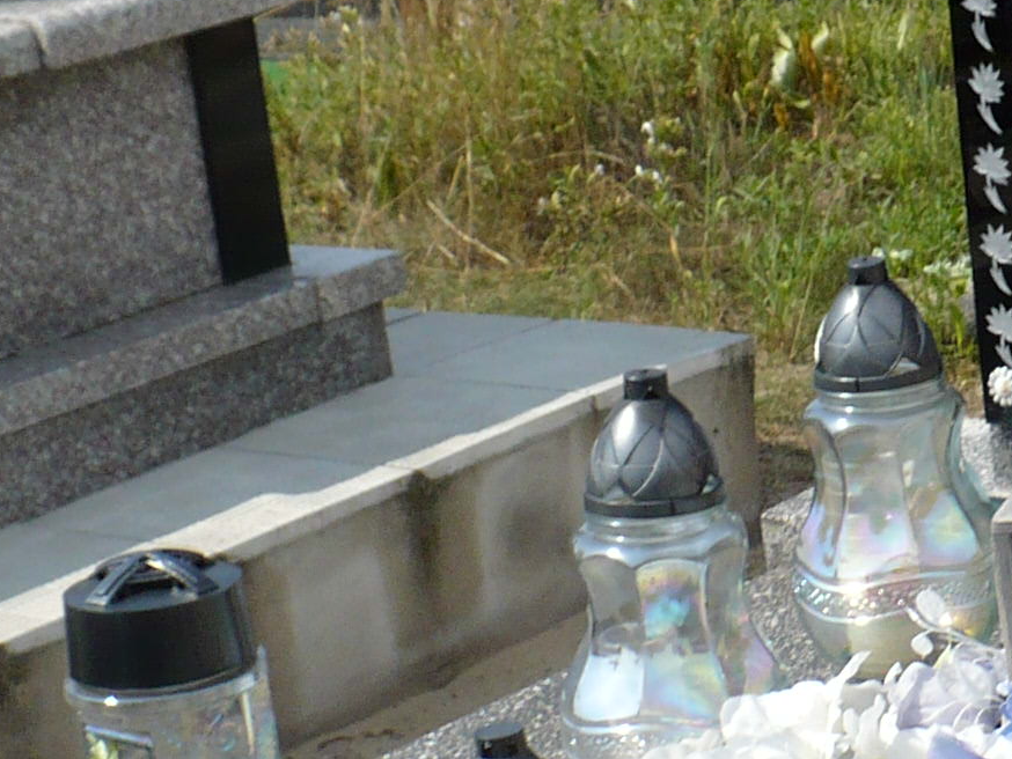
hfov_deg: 14.4
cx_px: 1363
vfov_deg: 11.2
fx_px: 3802
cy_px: 890
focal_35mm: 130
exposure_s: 1/200
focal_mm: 6.1
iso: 100
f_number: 8
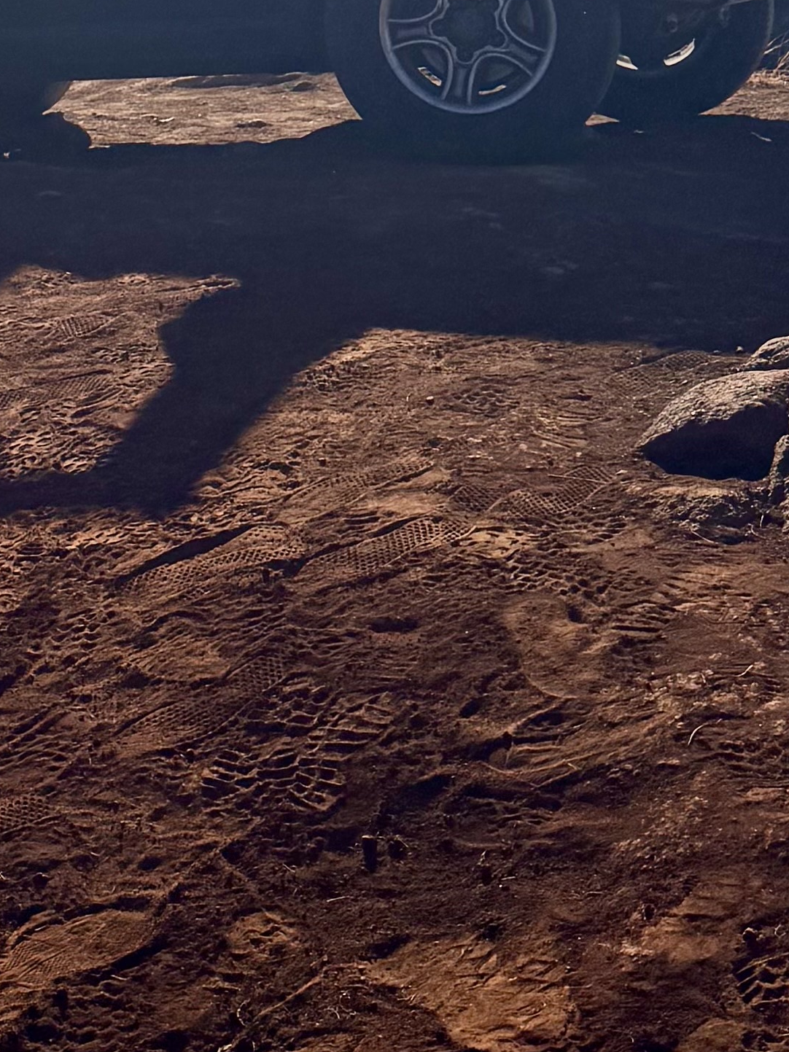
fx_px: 2888
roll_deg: +1.2
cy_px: -332
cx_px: -21
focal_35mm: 95
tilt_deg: +5.1
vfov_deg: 19.1
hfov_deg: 15.3
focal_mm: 6.76
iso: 50
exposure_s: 1/12346
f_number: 1.78
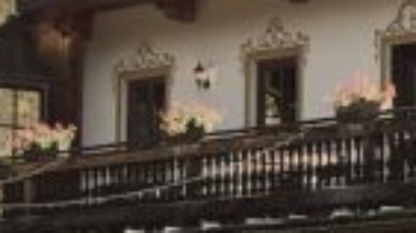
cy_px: 130
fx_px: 2435
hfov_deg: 9.3
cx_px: 761
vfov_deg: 5.5
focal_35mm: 221
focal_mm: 29
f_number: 2.8
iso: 100
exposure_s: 1/500
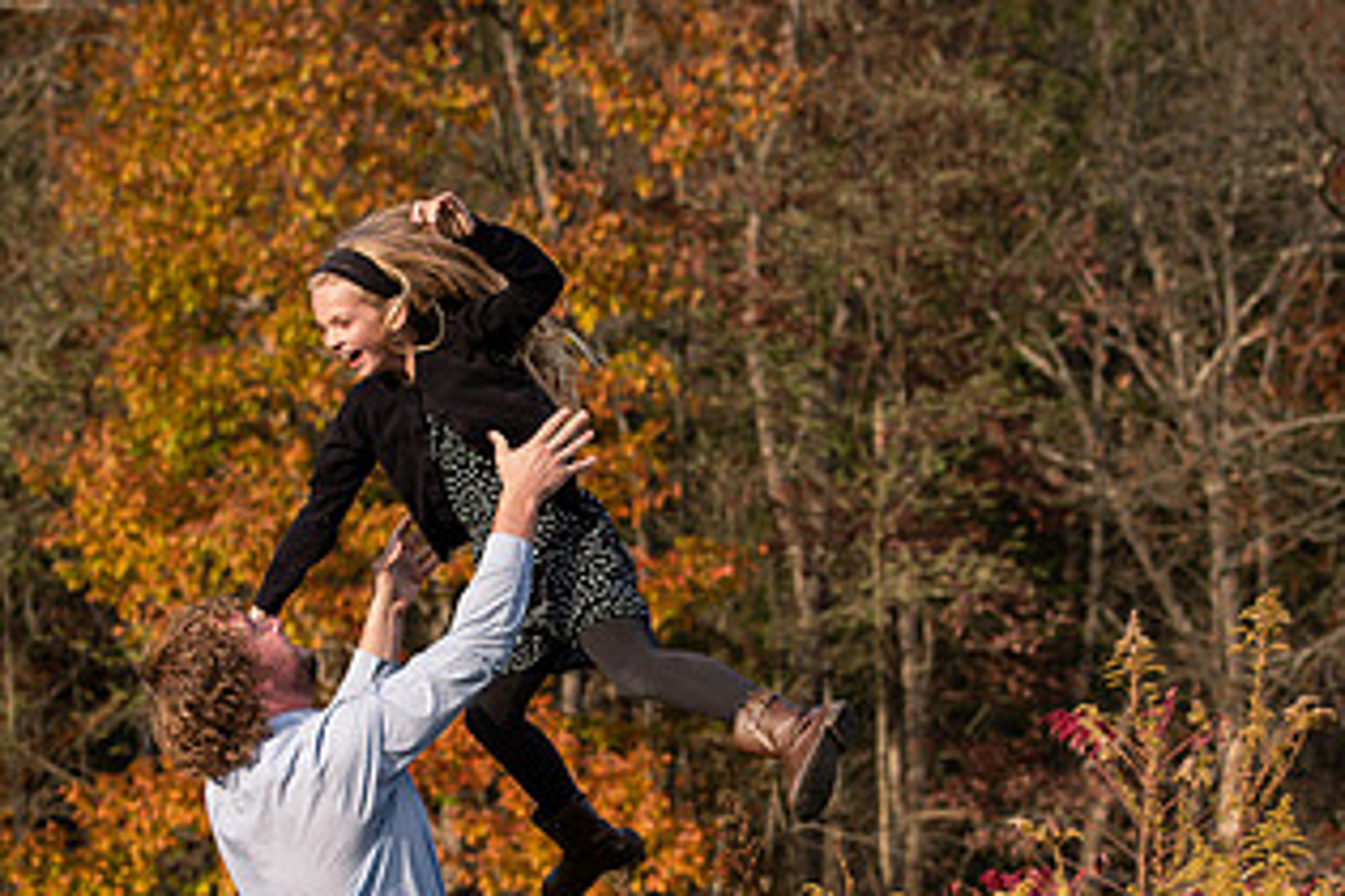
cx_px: 572
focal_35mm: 129
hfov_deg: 15.9
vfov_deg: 10.6
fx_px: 4819
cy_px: 715
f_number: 5
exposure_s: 1/2500
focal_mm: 70
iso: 900
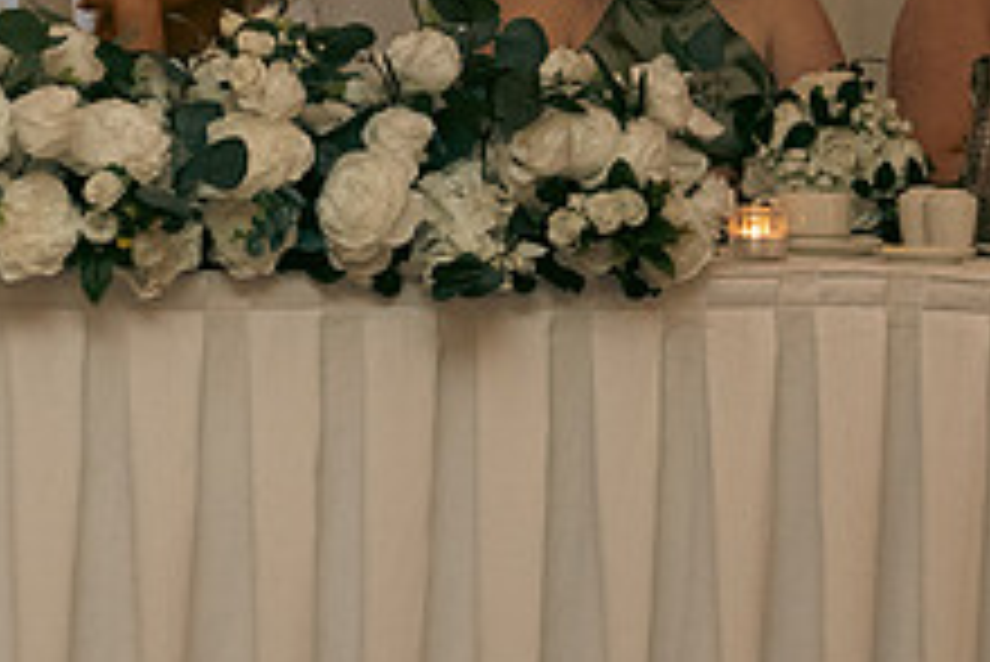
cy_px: 115
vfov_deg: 8.3
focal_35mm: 166
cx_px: 212
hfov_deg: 12.3
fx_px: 4568
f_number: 3.5
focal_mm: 42
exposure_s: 1/160
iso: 2500
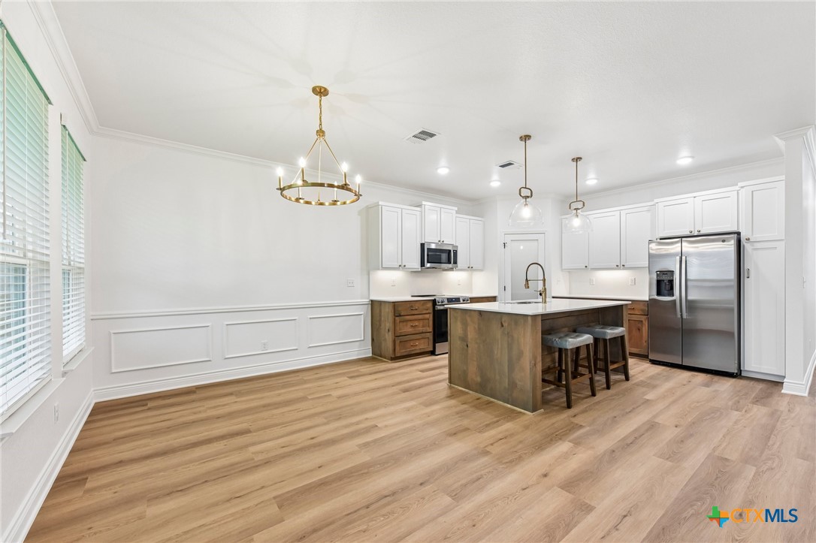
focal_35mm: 15
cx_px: 408
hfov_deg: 100.4
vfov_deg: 77.3
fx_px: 340
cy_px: 272
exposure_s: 1/15
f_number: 8
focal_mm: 15
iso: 280
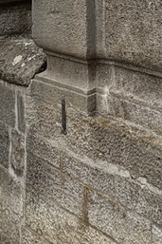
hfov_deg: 19.7
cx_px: 135
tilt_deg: +4.9
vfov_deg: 24.3
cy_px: -104
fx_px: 460
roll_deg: +0.3
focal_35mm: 68
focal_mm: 2.22
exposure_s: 1/1110
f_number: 2.2
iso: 40
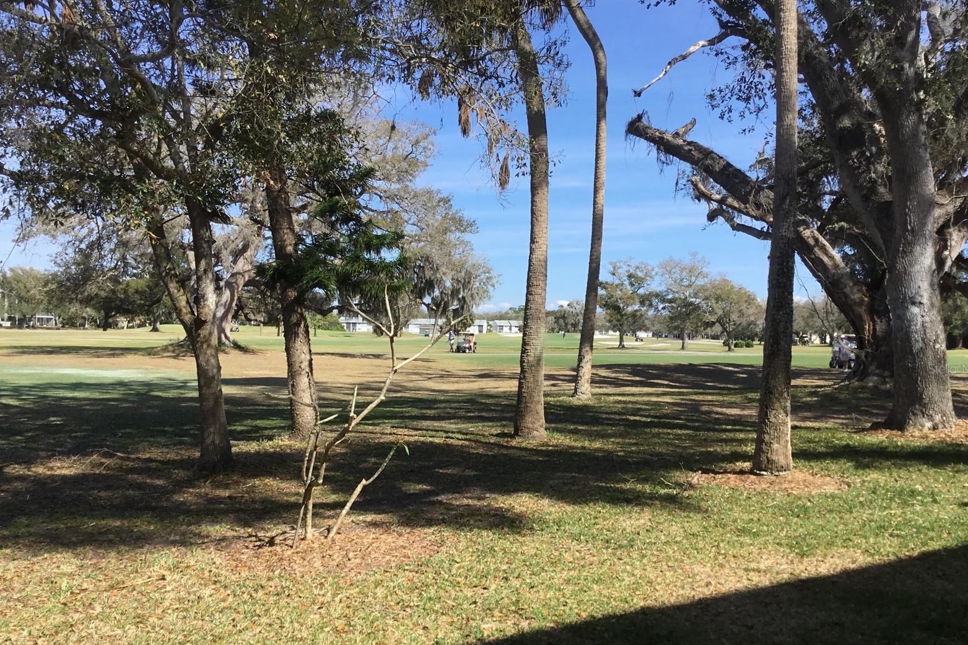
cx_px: 491
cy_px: 368
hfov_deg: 57.2
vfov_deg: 39.9
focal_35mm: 33
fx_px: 887
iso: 25
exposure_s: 1/994
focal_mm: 3.3
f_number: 2.4
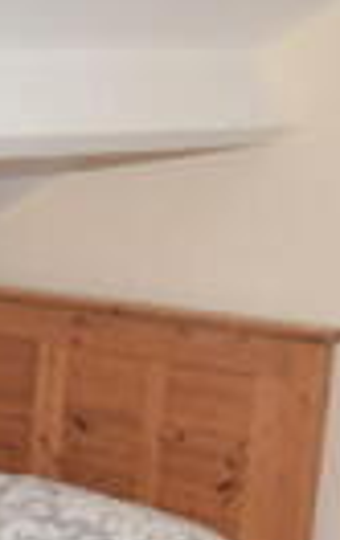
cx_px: -211
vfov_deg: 21.9
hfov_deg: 13.4
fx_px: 1343
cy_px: 550
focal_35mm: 91
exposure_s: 1/60
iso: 100
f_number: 4.5
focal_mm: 12
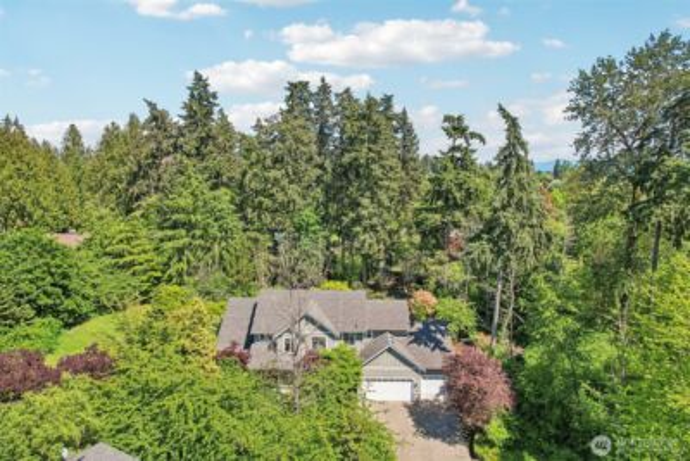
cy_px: 230
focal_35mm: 22
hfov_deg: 78.6
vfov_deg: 57.3
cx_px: 345
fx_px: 422
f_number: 2.8
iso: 100
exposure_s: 1/1250
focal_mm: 8.4
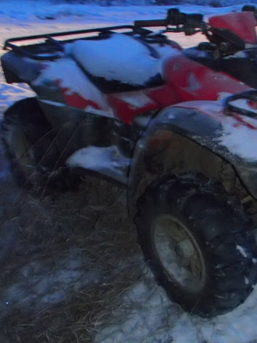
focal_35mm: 38
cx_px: 209
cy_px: 174
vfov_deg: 49.0
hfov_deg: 36.3
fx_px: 376
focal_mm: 5
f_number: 3.9
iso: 1600
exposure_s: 1/8
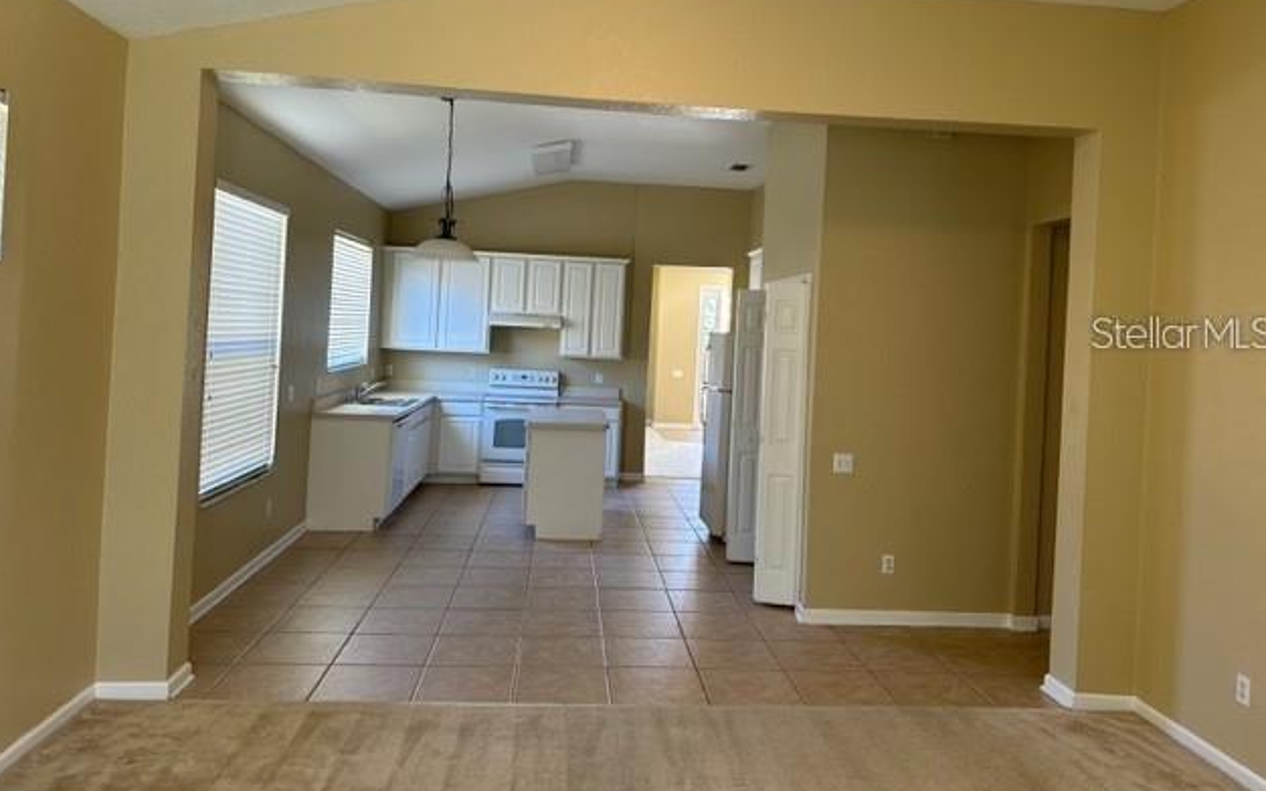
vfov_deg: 47.4
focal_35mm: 26
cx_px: 635
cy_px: 332
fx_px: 897
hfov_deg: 70.4
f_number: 1.78
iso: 200
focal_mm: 6.86
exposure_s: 1/120
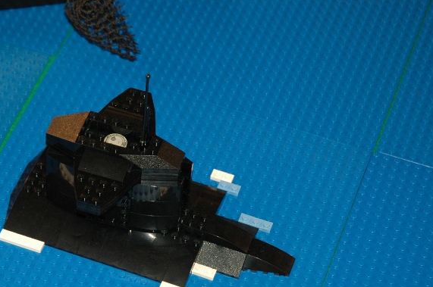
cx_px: 146
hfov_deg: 14.0
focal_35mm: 147
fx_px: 1766
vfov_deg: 9.3
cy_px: 200
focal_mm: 70
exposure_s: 1/60
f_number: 4.5
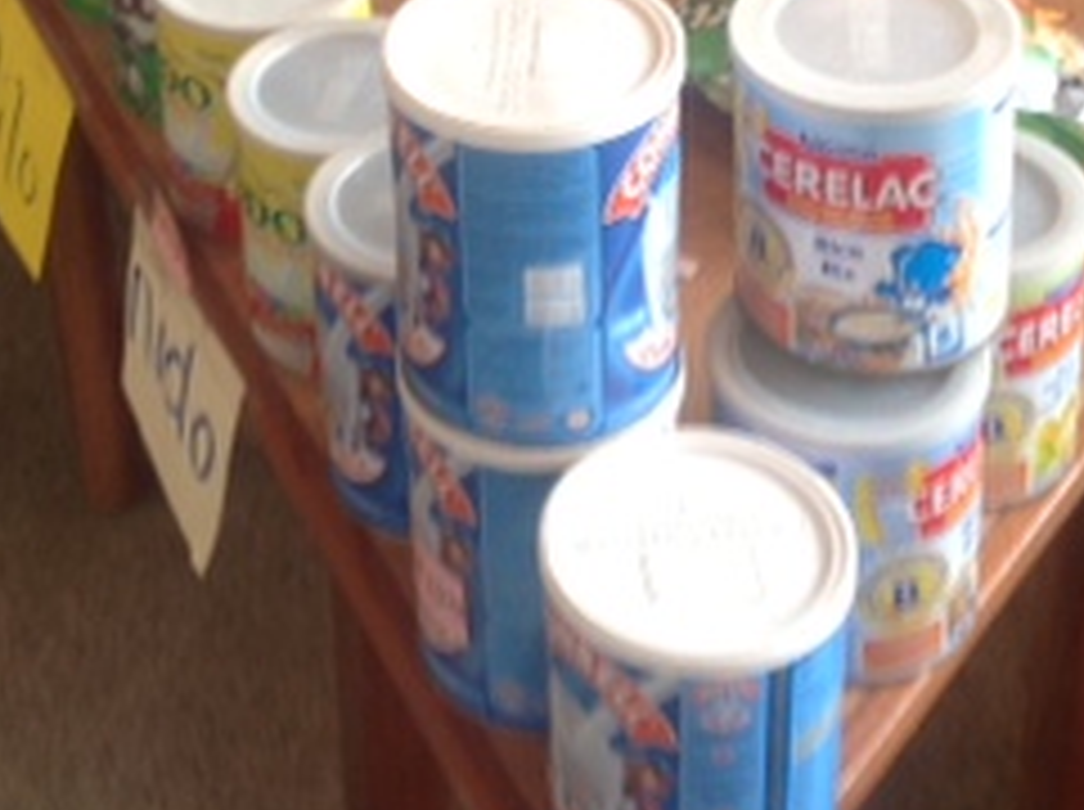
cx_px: 400
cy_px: -212
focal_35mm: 93
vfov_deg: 15.2
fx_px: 2908
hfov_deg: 21.1
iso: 50
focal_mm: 4.28
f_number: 2.4
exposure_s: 1/24
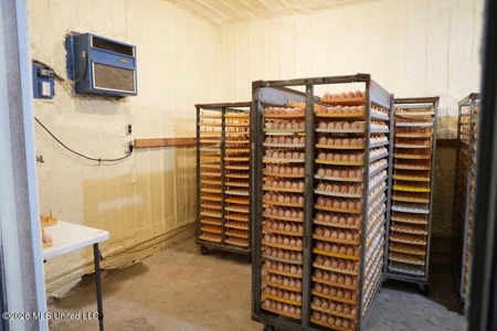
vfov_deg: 53.1
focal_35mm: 24
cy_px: 166
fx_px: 331
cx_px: 248
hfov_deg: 73.7
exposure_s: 1/50
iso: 1250
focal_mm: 24
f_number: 2.8
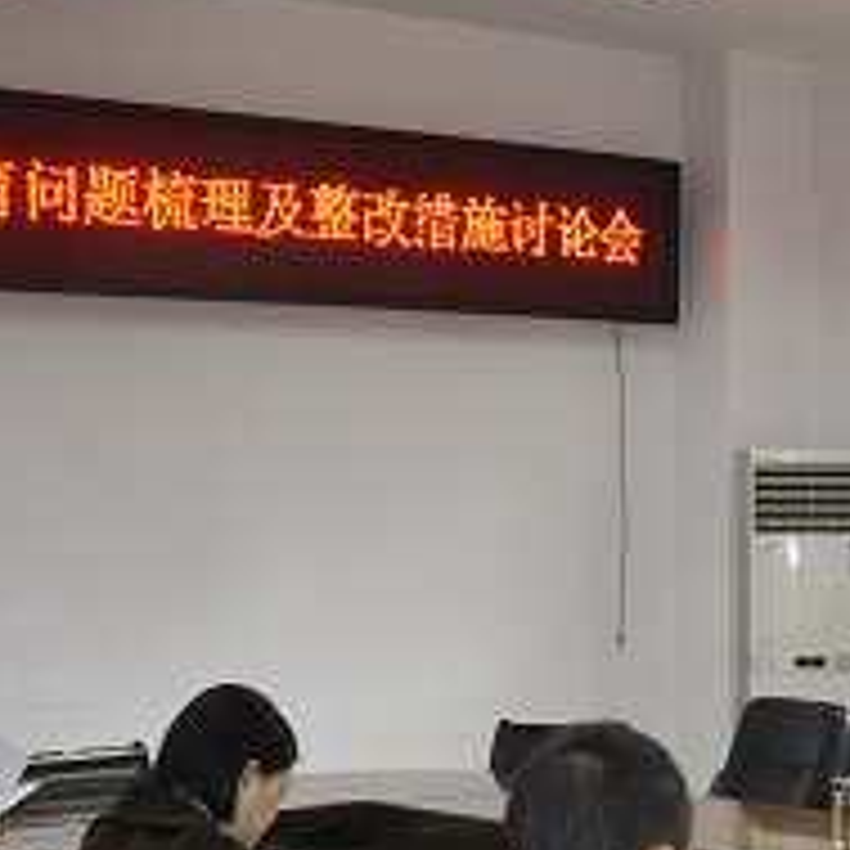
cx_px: 846
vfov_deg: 19.8
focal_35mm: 85
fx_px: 2361
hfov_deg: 19.8
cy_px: 841
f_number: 3.5
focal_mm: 18
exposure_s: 1/125
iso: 720
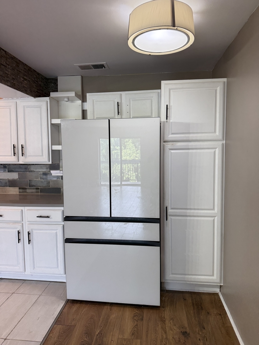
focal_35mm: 24
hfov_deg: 56.8
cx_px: 130
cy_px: 172
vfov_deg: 71.6
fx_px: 239
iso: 125
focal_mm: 6.76
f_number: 1.78
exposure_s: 1/120
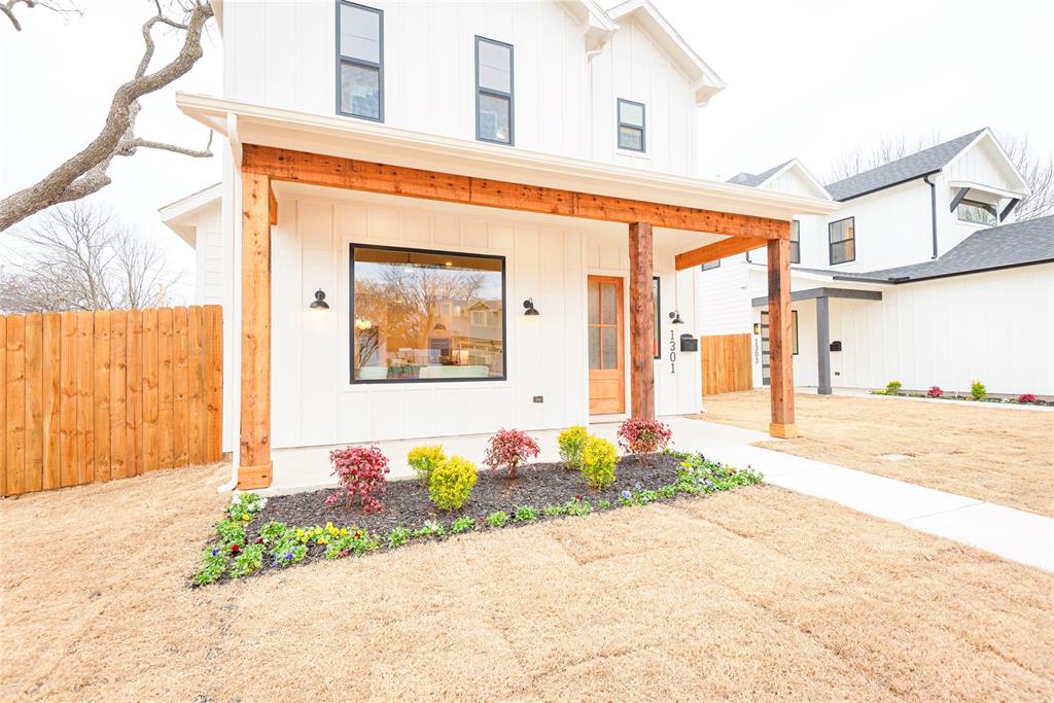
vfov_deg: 73.8
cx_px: 527
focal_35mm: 16
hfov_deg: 96.7
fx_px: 468
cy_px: 352
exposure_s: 1/20
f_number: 7.1
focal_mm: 16
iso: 100
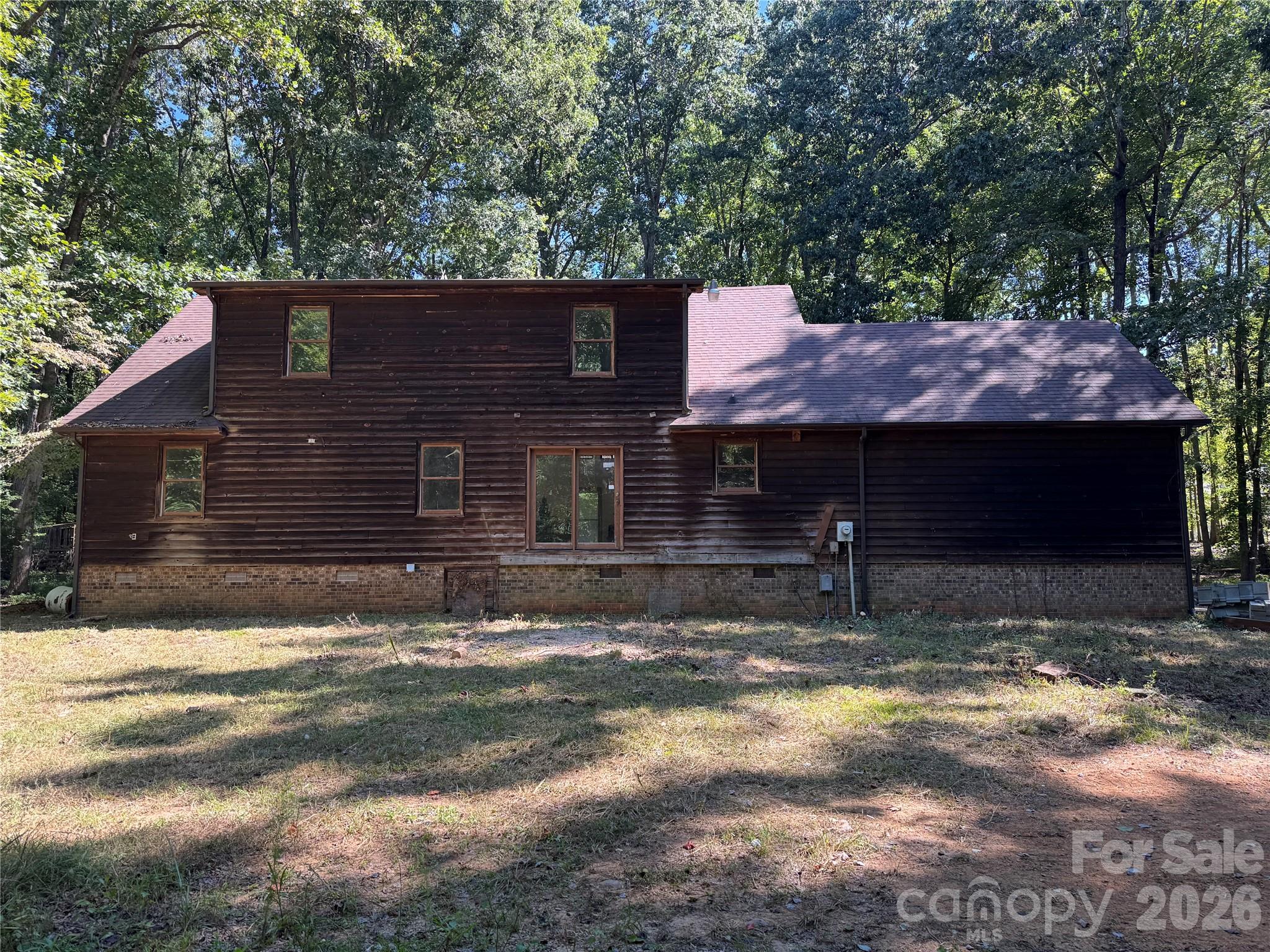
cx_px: 635
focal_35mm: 24
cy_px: 476
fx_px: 881
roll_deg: -0.1
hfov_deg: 71.6
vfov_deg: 56.8
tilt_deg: +4.7
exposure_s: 1/282
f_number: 1.78
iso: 80
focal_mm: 6.76
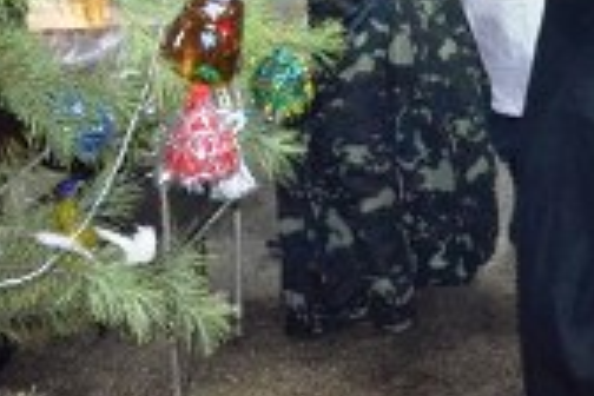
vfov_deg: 16.0
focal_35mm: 80
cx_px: 527
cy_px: -147
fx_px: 1320
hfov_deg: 24.7
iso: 3200
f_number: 3.5
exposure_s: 1/60
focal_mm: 18
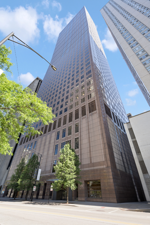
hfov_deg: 70.4
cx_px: 75
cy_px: 112
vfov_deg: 93.3
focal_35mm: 17
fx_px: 106
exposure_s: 1/20
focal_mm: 17
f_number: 10
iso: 100
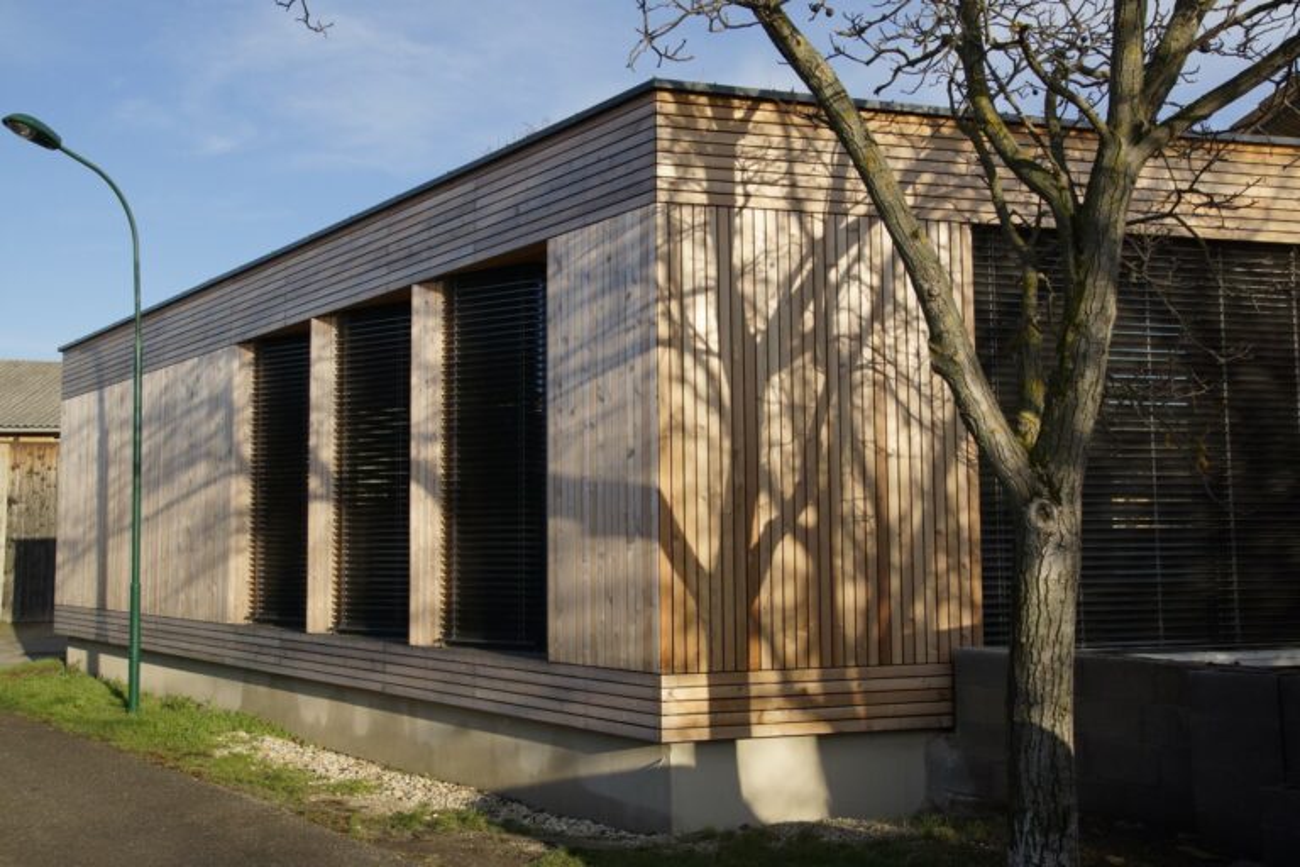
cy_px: 434
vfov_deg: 40.0
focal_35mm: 33
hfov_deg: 57.2
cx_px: 650
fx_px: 1192
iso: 400
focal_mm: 22
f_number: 5.6
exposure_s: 1/1600
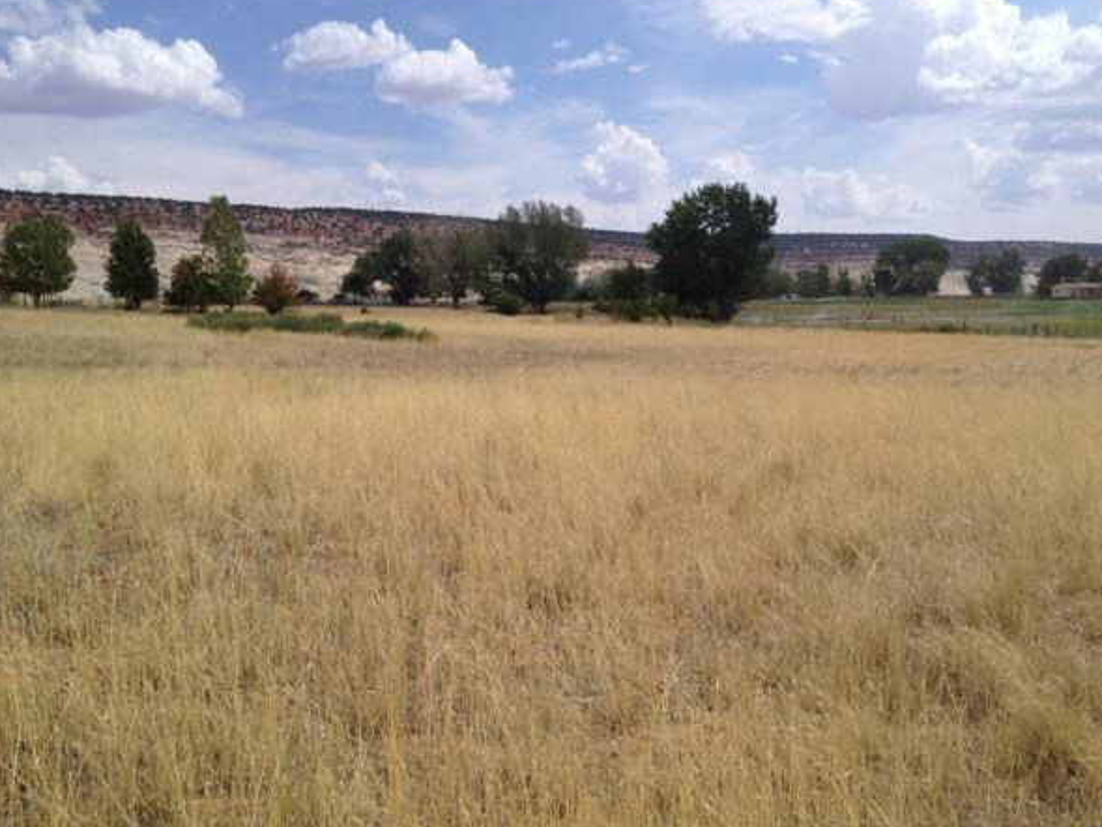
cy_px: 425
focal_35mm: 38
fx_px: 1210
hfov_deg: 48.9
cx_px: 591
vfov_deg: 37.7
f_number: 2.4
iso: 50
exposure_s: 1/3690
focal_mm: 4.28
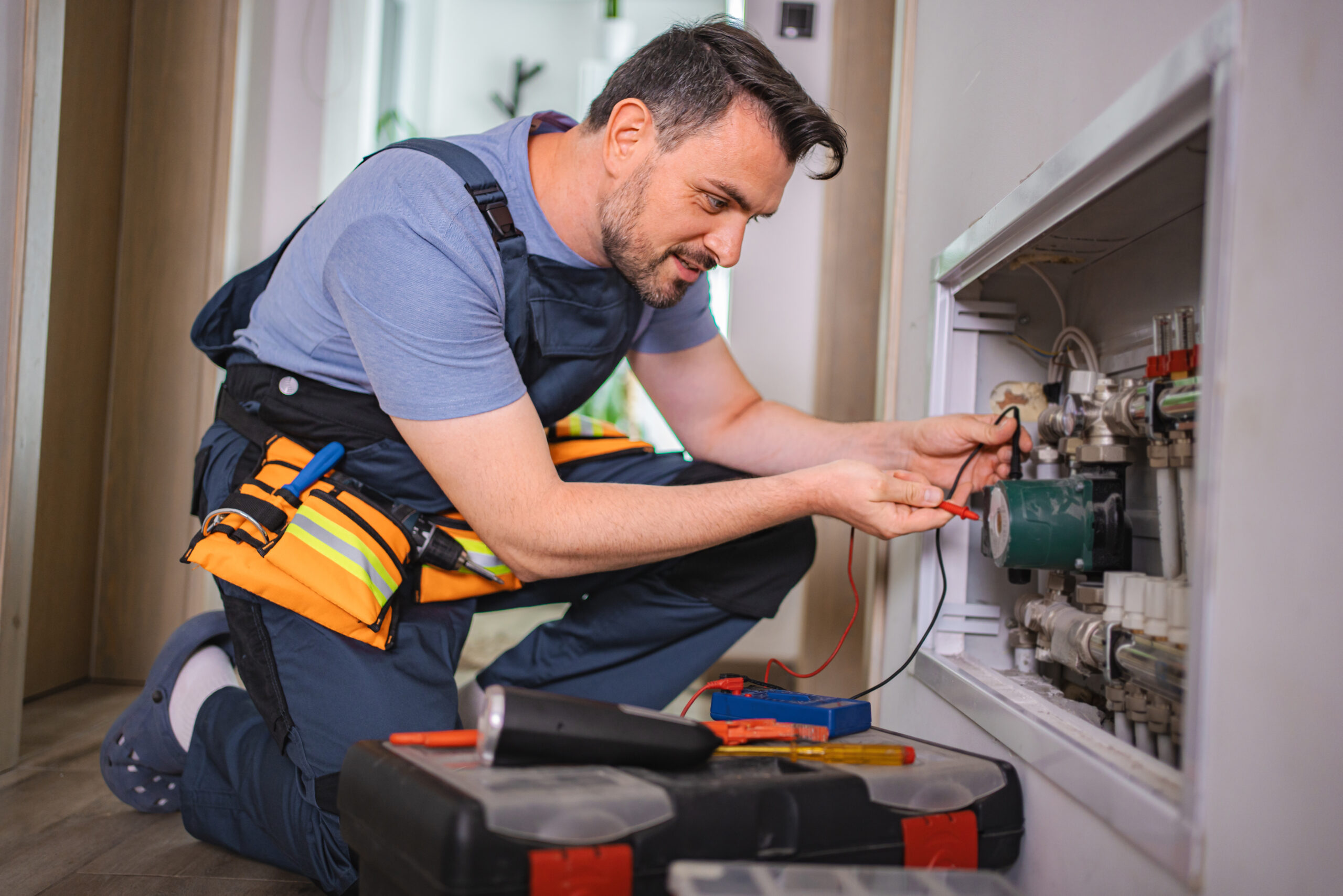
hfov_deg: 54.4
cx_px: 672
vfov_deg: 37.9
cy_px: 448
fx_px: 1306
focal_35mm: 35
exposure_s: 1/200
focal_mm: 35
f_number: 1.8
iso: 400
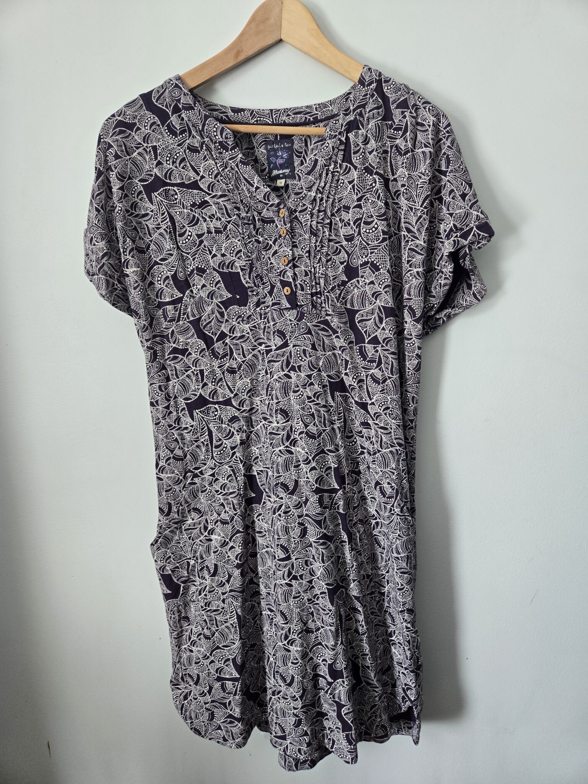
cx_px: 294
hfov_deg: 58.9
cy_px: 392
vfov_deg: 73.9
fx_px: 521
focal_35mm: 23
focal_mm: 5.4
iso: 160
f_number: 1.8
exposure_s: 1/180
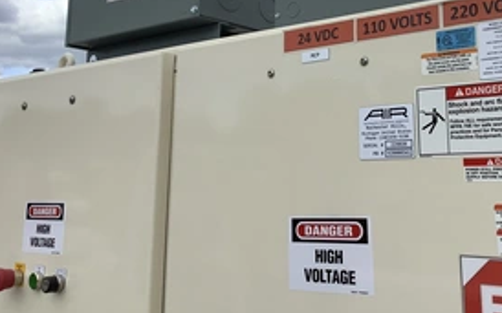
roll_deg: -0.9
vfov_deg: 26.2
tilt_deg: +11.9
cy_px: 49
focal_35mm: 48
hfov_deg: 41.5
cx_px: 319
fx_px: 656
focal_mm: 3.3
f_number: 2.4
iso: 25
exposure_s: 1/1567
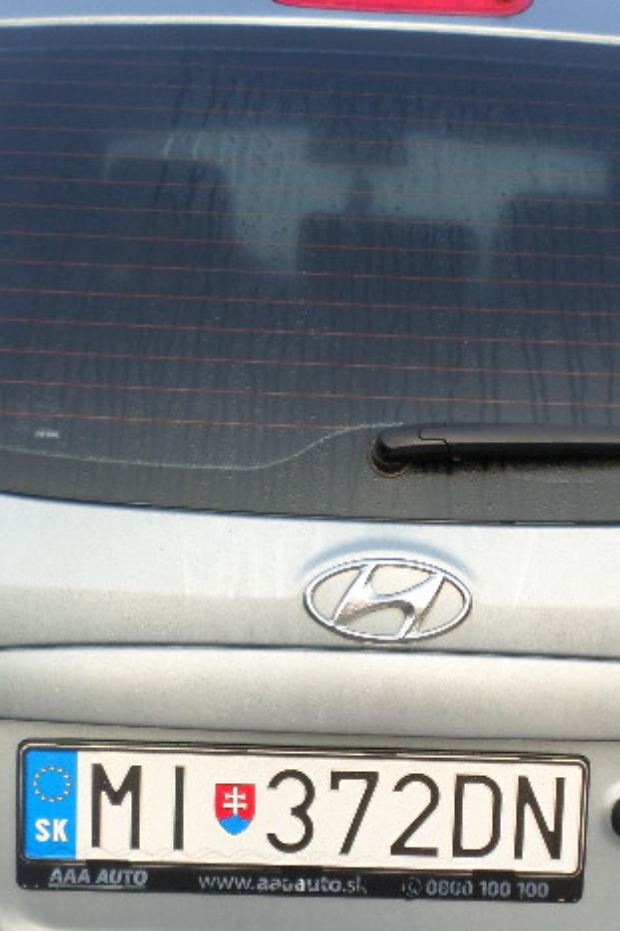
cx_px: 375
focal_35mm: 57
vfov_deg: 34.5
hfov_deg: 23.7
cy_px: 676
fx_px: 1473
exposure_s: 1/125
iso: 80
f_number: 2.5
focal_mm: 4.5
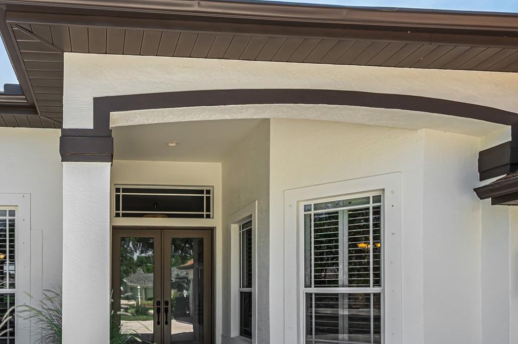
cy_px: 256
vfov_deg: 49.2
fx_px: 359
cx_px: 225
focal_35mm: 25
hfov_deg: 71.3
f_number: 9
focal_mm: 16
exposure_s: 1/320
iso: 320
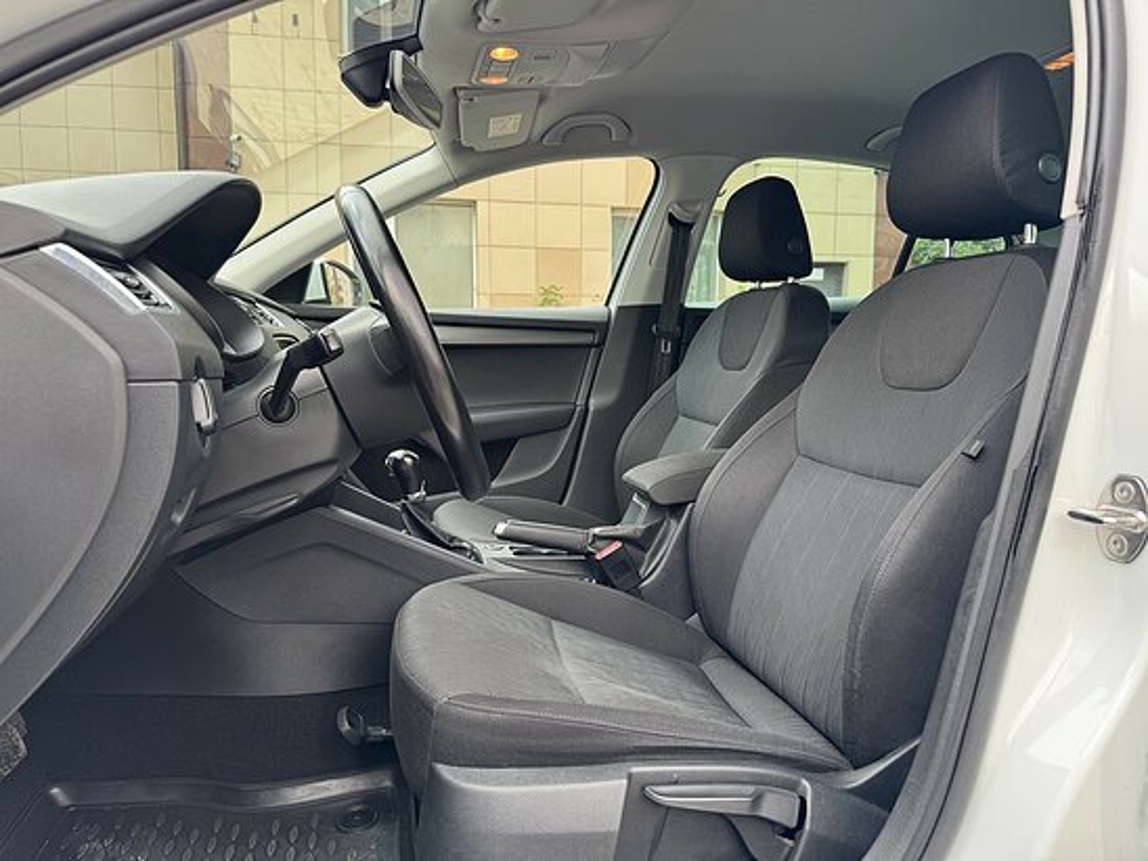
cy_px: 430
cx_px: 574
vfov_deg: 56.8
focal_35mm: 24
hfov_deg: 71.6
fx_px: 796
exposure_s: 1/121
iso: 100
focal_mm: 6.76
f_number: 1.78
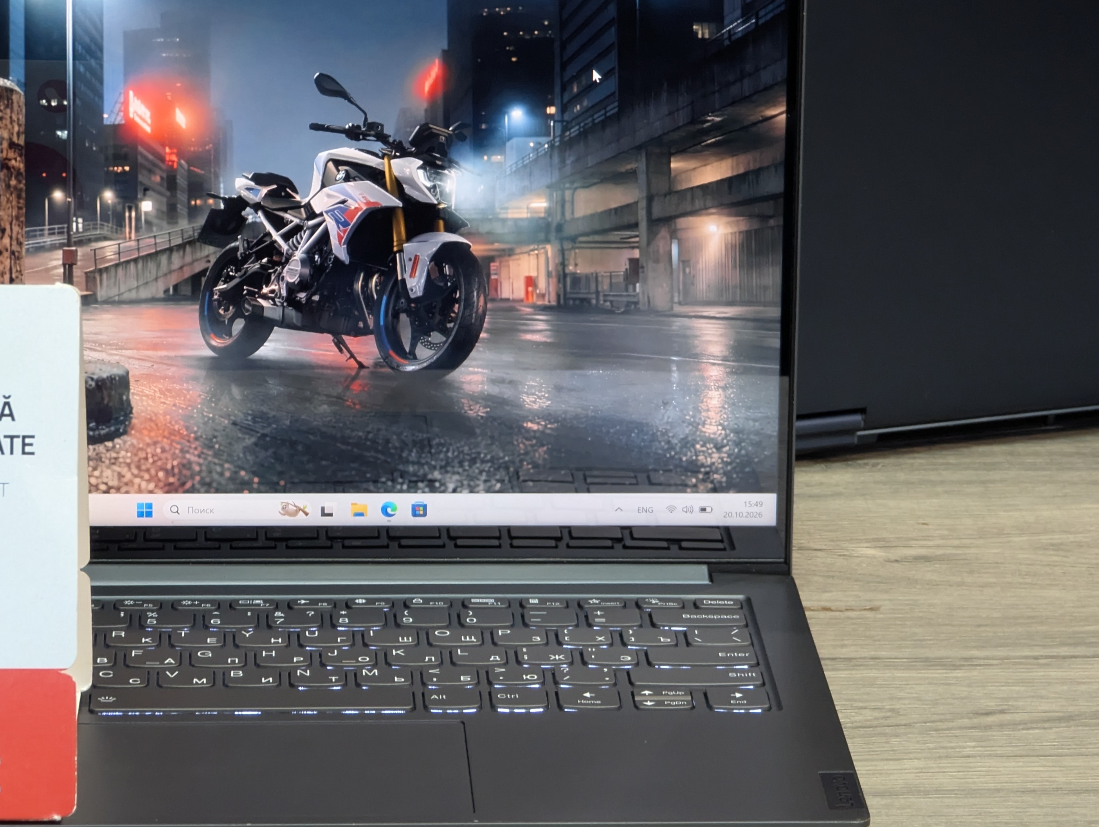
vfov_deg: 8.8
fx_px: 5405
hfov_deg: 11.6
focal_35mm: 170
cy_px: 437
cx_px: 318
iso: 570
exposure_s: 1/52.9
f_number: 3.5
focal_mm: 19
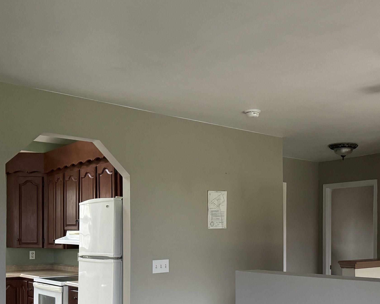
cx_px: 261
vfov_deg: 34.1
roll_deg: +1.8
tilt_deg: +0.0
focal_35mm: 43
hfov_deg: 42.2
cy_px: 231
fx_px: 484
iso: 800
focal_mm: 6.76
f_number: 1.78
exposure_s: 1/60
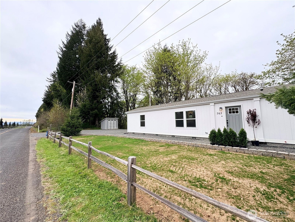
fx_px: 119
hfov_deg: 102.1
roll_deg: +2.4
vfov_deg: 85.7
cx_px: 148
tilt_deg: +5.8
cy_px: 111
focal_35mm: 14
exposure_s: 1/485
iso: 50
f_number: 2.2
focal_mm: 2.22
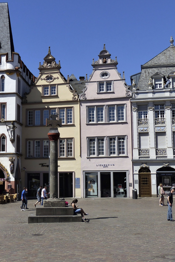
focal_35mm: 49
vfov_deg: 40.3
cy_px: 131
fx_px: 357
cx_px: 59
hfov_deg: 27.4
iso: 100
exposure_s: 1/1300
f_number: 4
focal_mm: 6.3
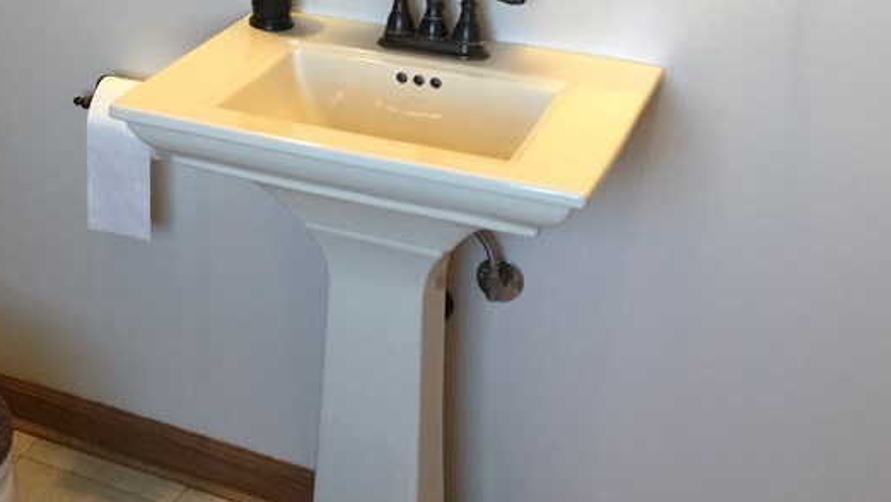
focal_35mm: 62
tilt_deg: -12.2
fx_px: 1465
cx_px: 114
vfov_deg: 18.5
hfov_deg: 32.4
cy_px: -82
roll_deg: +0.7
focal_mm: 4.15
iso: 50
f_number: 2.2
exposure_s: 1/15
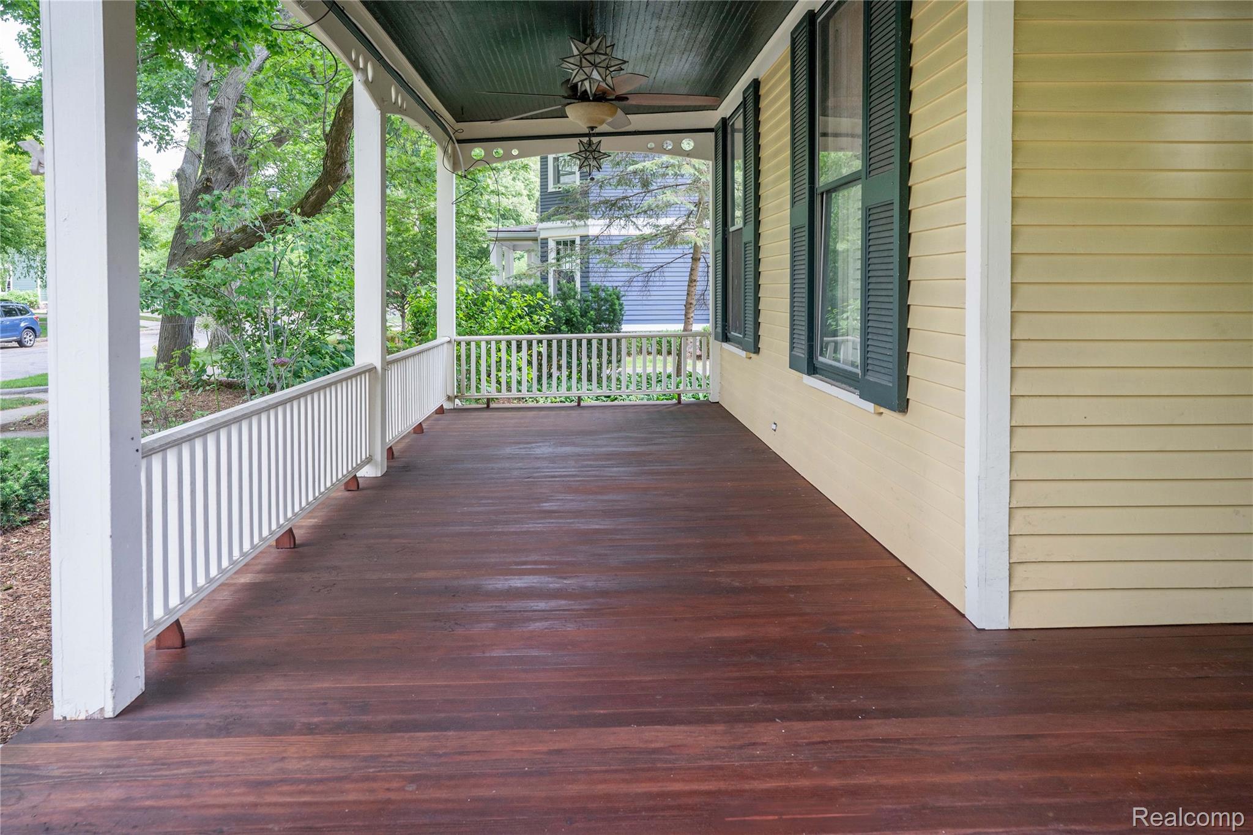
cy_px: 418
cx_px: 626
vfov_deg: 55.1
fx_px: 800
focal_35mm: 23
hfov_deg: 76.1
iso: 400
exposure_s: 1/100
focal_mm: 23
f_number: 5.6
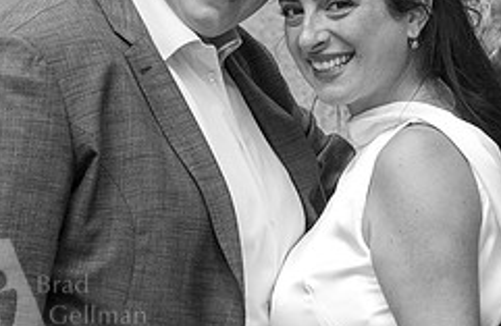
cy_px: 40
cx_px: 342
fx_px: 5044
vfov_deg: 3.7
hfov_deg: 5.7
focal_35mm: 365
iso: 800
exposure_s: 1/640
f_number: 6.3
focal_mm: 140
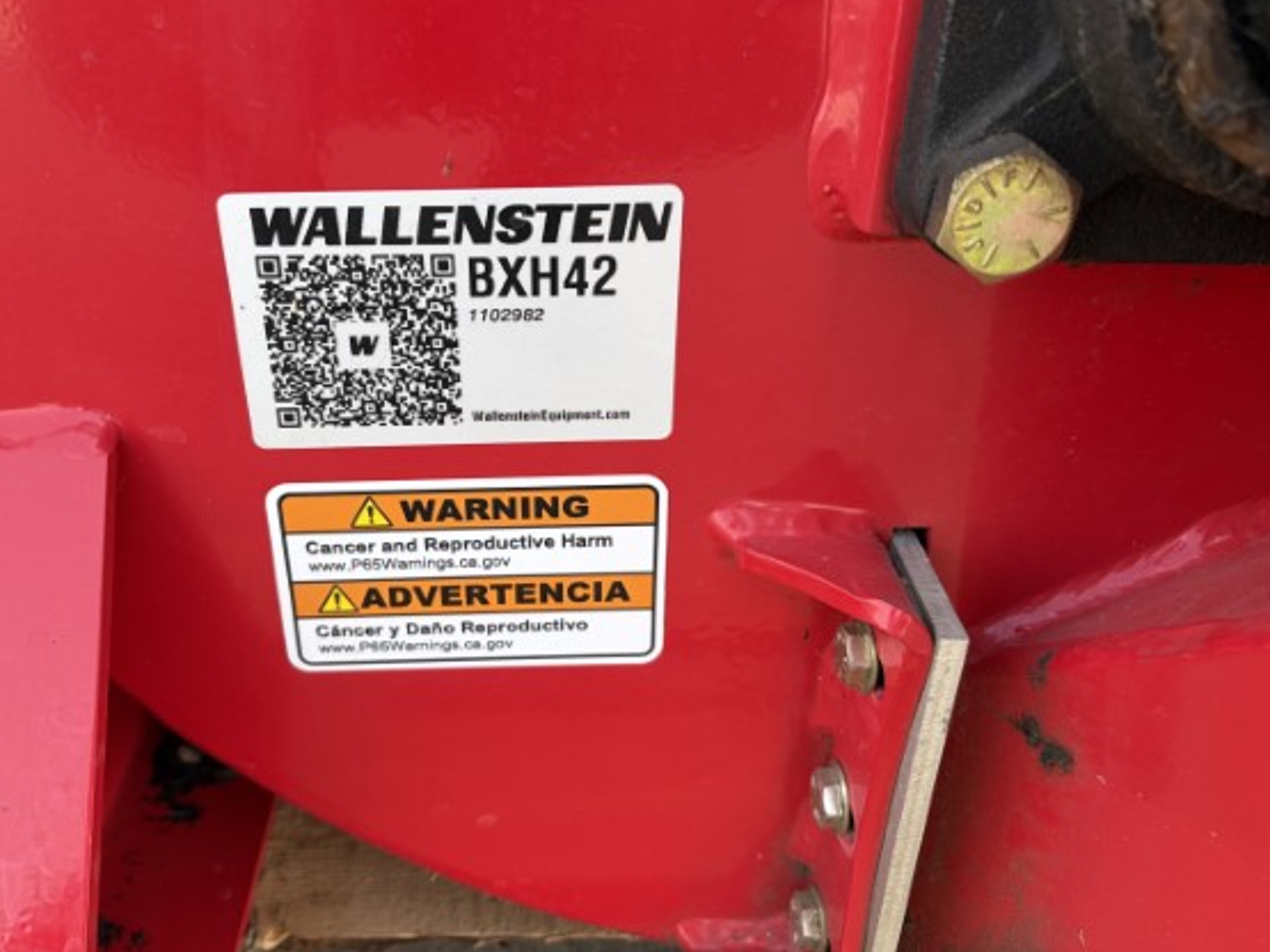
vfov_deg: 46.6
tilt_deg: -26.9
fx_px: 1100
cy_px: 407
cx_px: 547
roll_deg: -1.1
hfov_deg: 59.7
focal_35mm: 30
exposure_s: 1/217
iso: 40
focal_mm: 5.96
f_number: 1.6
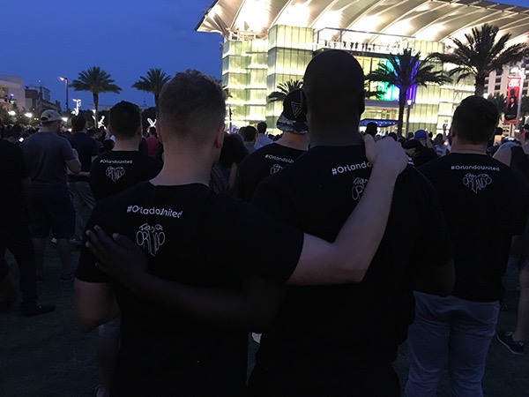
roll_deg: -2.3
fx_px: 443
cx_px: 264
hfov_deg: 61.7
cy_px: 198
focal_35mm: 29
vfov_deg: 48.2
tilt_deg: -7.6
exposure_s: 1/15
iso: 320
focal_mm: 4.15
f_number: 2.2
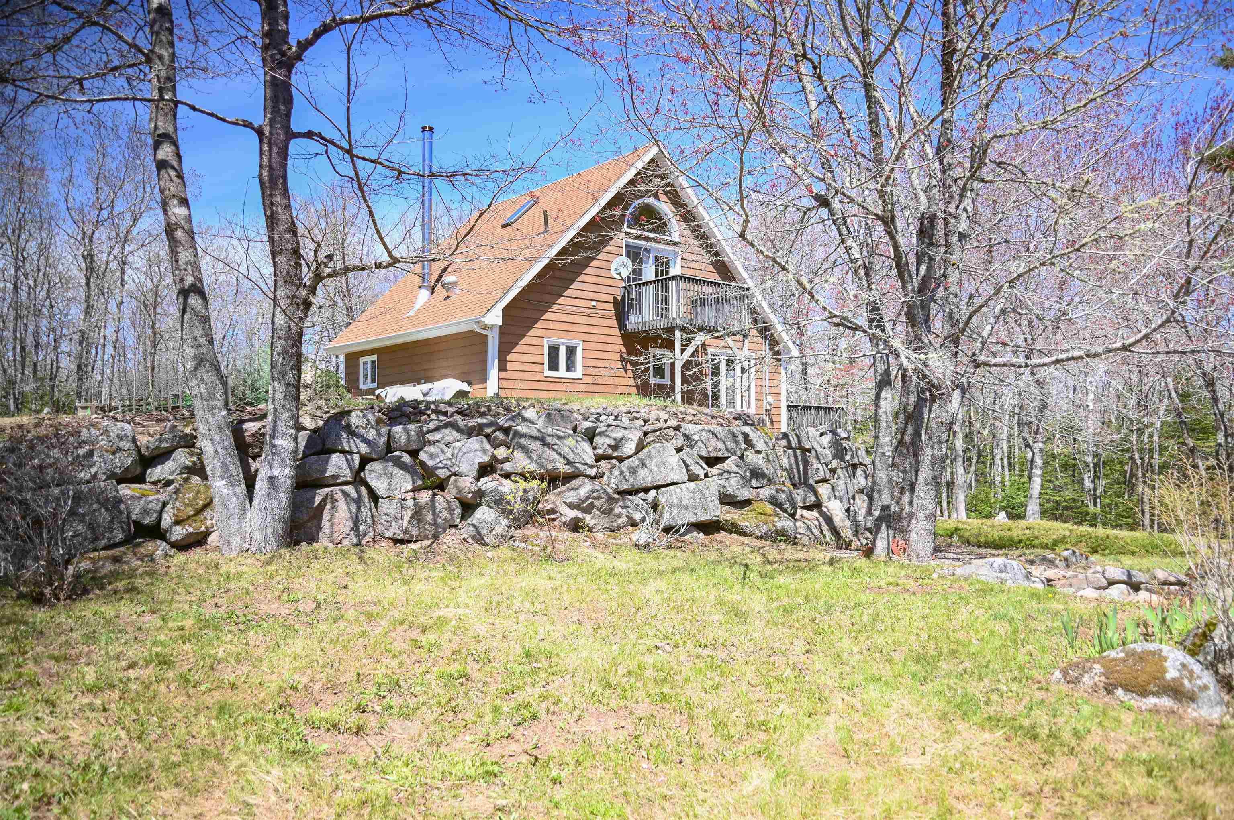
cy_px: 410
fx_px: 822
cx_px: 617
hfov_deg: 73.8
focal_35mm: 24
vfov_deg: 53.1
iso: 100
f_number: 7.1
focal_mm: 24
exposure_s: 1/320
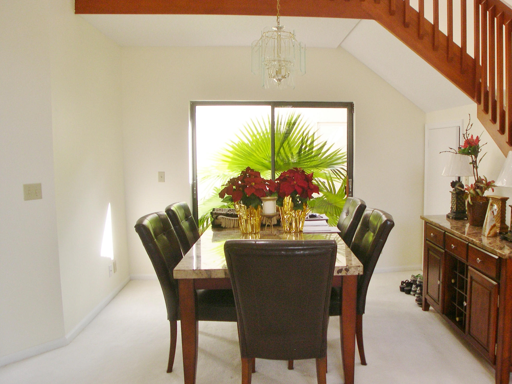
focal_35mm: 44
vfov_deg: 32.9
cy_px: 187
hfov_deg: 42.8
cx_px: 296
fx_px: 651
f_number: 2.8
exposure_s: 1/60.2
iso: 100
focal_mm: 8
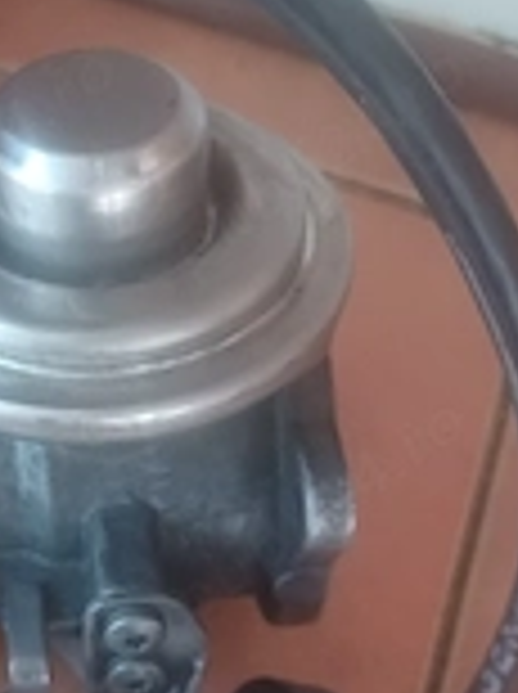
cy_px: 567
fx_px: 1301
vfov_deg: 29.1
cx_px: 59
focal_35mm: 65
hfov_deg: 22.0
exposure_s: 1/33.4
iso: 320
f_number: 1.8
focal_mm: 4.6
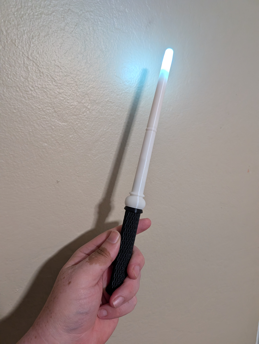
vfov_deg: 71.5
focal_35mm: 24
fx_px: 239
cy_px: 172
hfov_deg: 56.9
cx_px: 130
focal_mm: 6.9
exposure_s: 1/120
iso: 769
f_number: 1.68
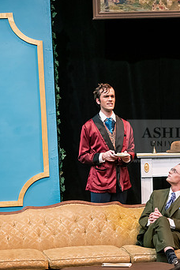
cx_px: 114
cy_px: 169
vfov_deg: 18.9
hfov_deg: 12.7
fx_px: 810
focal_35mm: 108
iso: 3200
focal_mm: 82
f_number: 3.2
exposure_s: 1/200
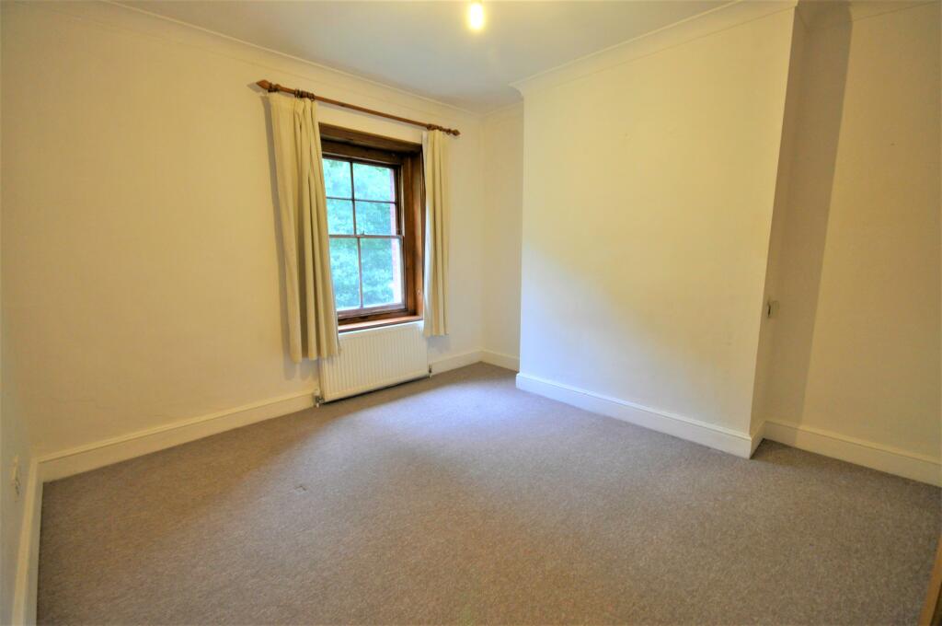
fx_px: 392
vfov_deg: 77.2
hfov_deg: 100.5
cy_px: 313
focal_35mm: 15
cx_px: 471
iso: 1000
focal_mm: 10
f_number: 4
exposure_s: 1/30
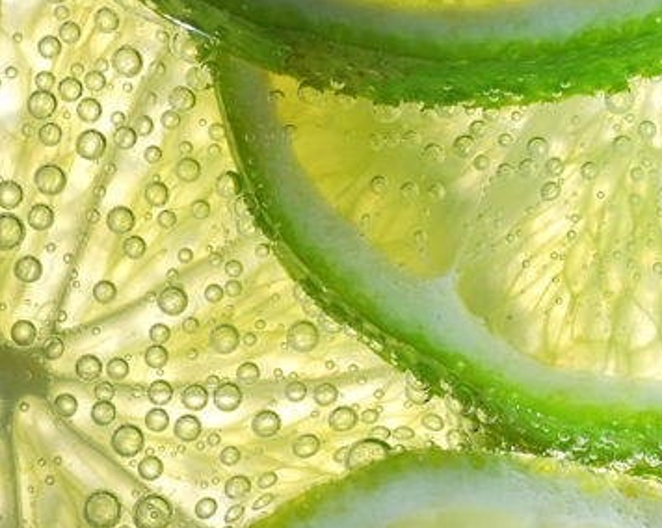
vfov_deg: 8.6
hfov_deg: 10.8
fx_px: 3503
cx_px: 372
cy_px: 264
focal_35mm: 179
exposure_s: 1/25
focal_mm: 105
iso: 100
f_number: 20
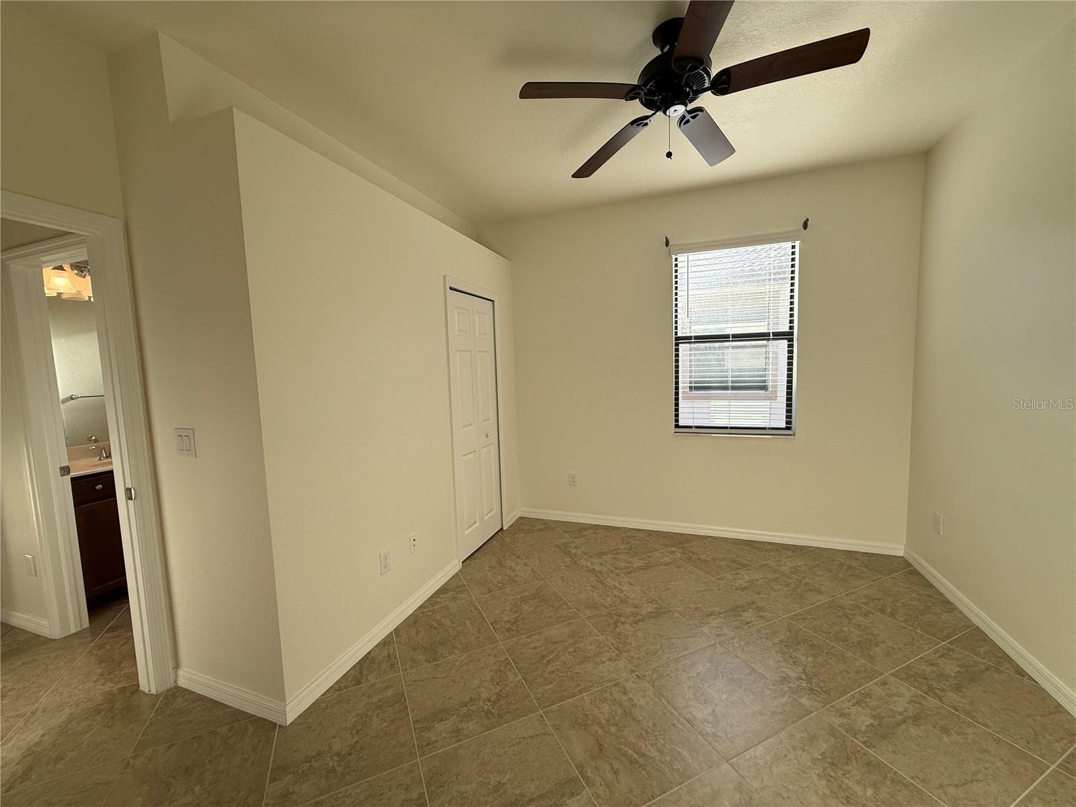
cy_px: 404
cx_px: 538
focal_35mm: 14
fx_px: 435
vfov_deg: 85.7
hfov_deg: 102.1
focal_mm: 2.22
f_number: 2.2
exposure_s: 1/259
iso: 64
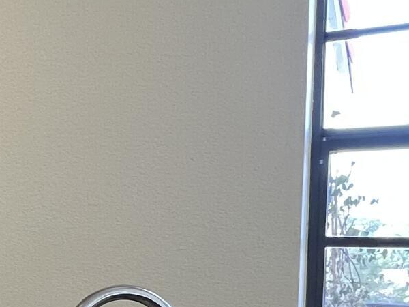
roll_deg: +1.0
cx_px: -253
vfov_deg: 22.0
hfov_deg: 22.5
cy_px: 281
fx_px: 768
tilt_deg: -3.7
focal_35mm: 65
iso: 250
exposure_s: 1/120
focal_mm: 1.57
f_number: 1.8
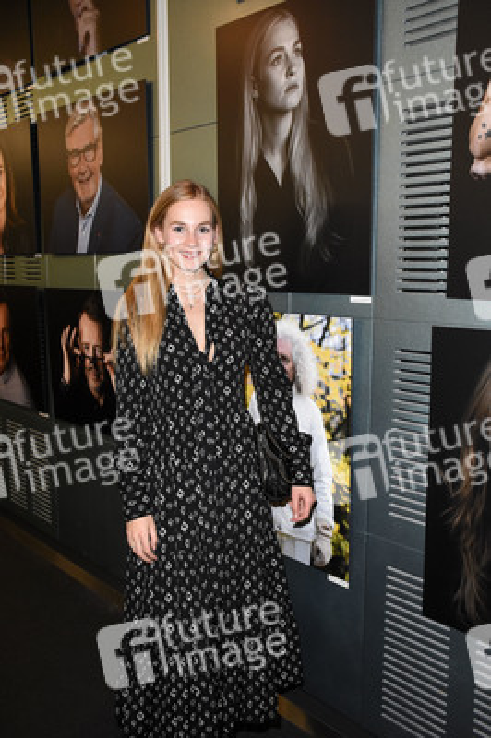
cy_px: 369
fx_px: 707
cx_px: 246
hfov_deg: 38.3
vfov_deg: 55.1
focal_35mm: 34
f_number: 6.3
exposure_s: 1/60
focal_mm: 23
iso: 3200
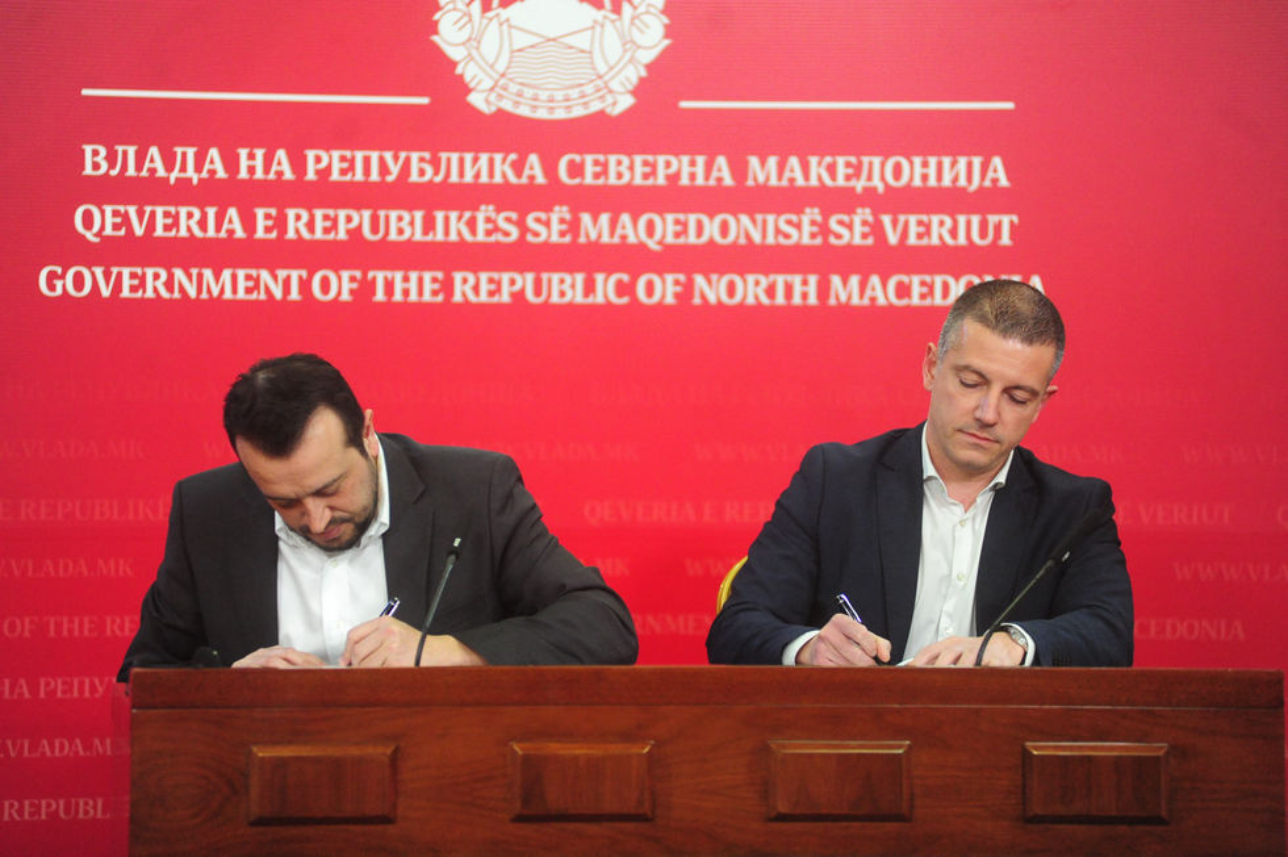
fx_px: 6614
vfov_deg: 7.4
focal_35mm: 185
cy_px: 428
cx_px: 644
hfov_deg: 11.1
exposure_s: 1/500
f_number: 2.8
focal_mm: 185
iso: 5000
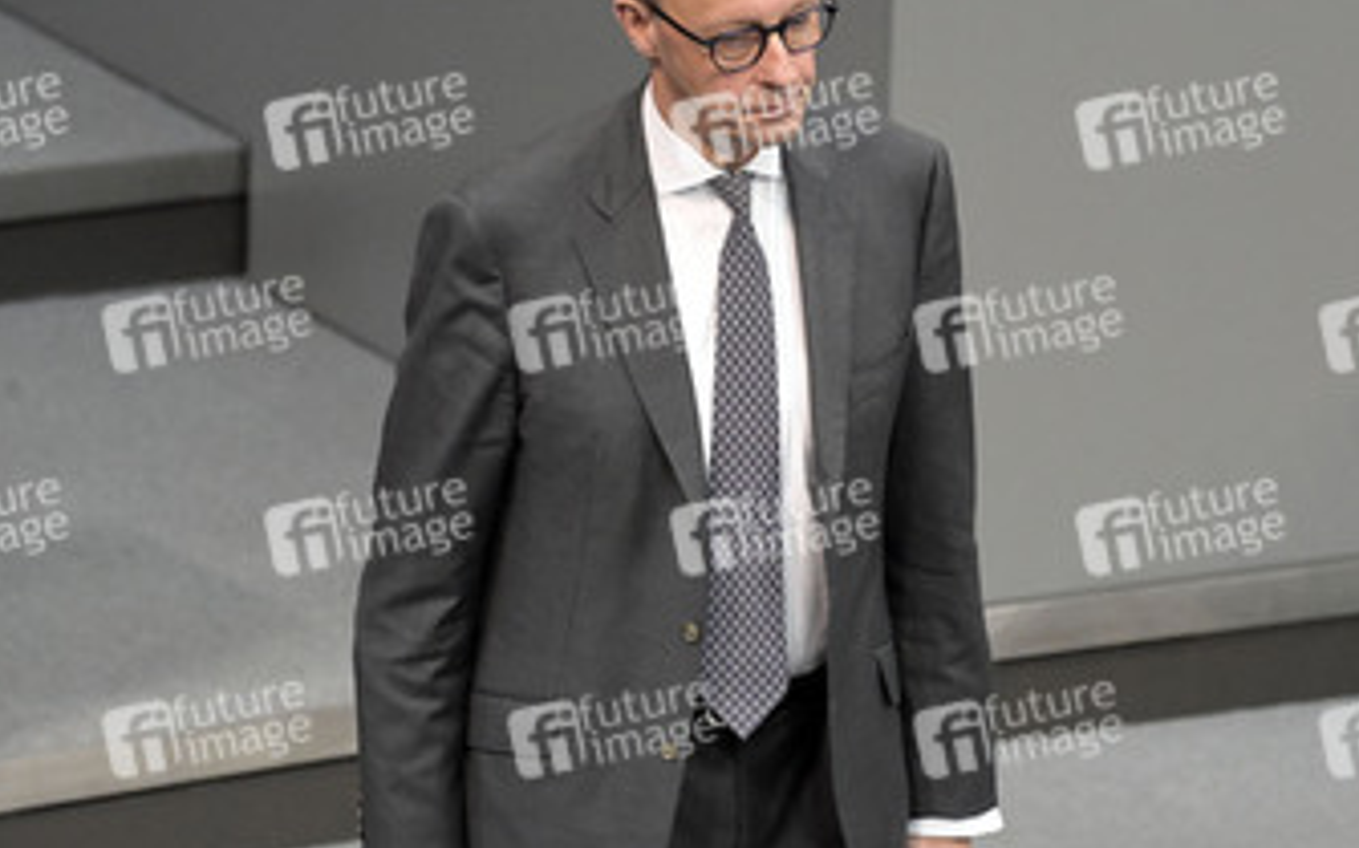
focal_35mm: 357
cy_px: 426
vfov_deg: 3.7
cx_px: 667
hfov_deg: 5.9
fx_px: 13216
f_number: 5.6
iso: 12800
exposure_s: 1/400
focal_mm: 260
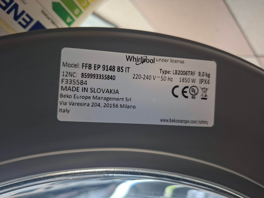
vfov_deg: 58.9
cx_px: 132
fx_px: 175
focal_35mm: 23
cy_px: 99
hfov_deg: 73.9
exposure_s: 1/30
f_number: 1.8
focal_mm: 5.54
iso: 400
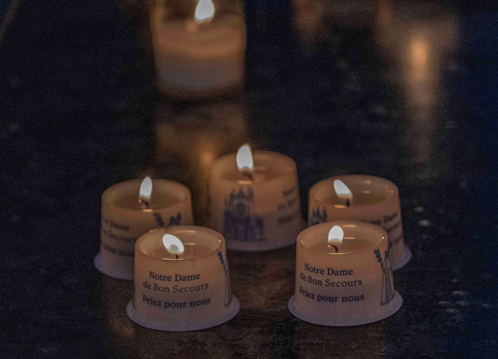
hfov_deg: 8.5
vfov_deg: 6.2
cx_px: 268
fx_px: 3334
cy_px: 171
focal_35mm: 235
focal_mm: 200
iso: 32000
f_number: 6.3
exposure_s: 1/1250
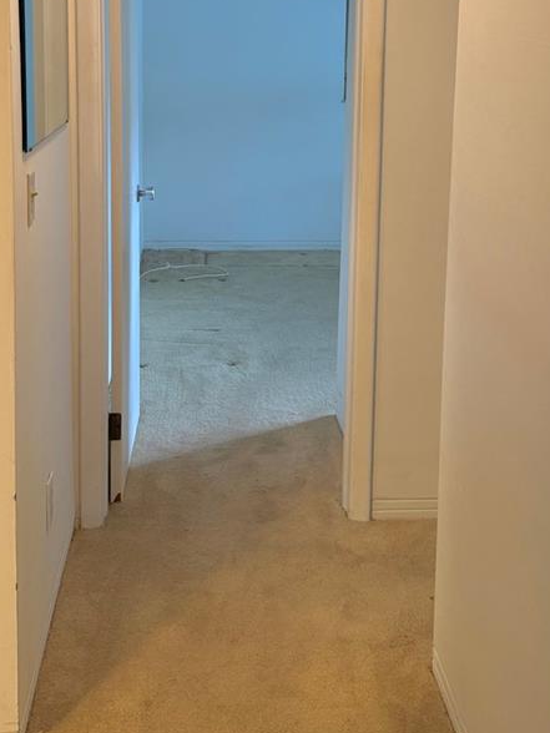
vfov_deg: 37.8
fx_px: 1038
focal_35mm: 49
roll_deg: -2.0
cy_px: 172
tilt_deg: -7.2
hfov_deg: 29.6
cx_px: 311
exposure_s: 1/60
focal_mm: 6.76
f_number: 1.78
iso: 200
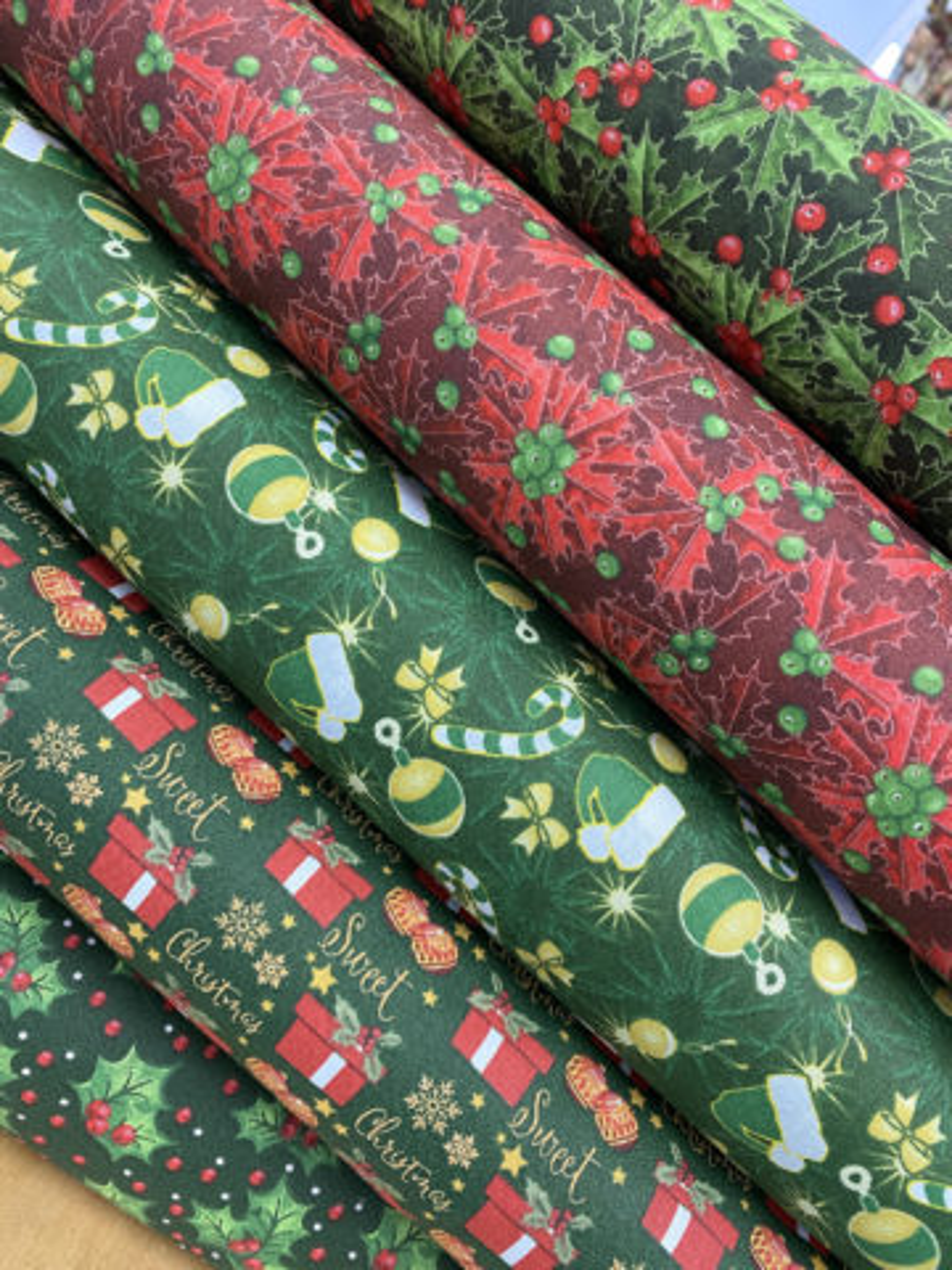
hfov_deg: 53.1
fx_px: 953
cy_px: 635
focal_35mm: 26
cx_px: 476
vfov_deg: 67.3
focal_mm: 4.2
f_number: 1.8
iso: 160
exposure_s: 1/60
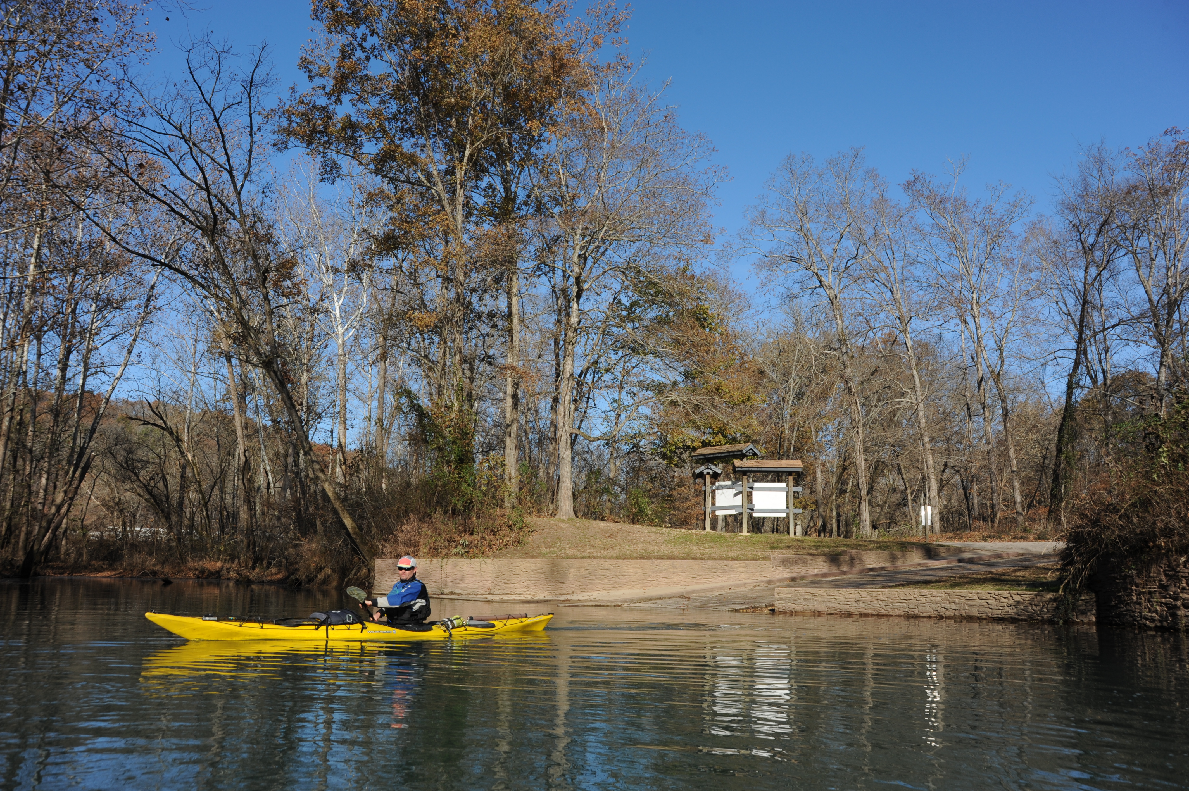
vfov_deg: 46.3
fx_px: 924
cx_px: 594
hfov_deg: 65.5
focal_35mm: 28
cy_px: 396
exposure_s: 1/400
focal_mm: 28
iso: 250
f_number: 11
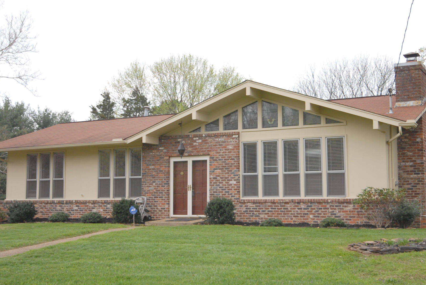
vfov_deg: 26.5
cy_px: 135
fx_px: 604
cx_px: 224
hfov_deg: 38.8
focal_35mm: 51
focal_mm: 20
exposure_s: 1/250
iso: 200
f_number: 5.6
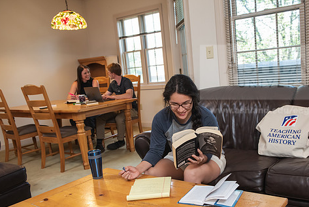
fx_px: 326
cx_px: 180
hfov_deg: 50.4
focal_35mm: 38
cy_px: 124
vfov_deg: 35.0
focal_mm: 31
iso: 1250
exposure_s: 1/80
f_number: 4.5
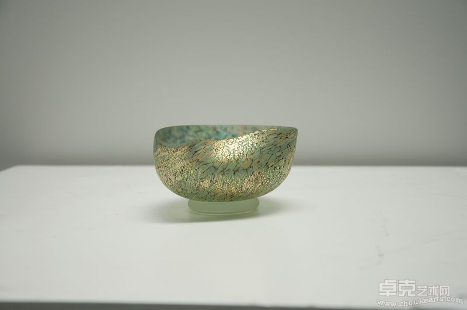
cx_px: 234
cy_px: 155
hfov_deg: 28.1
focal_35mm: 72
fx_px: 933
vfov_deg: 18.9
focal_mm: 48
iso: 400
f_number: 5.6
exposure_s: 1/160
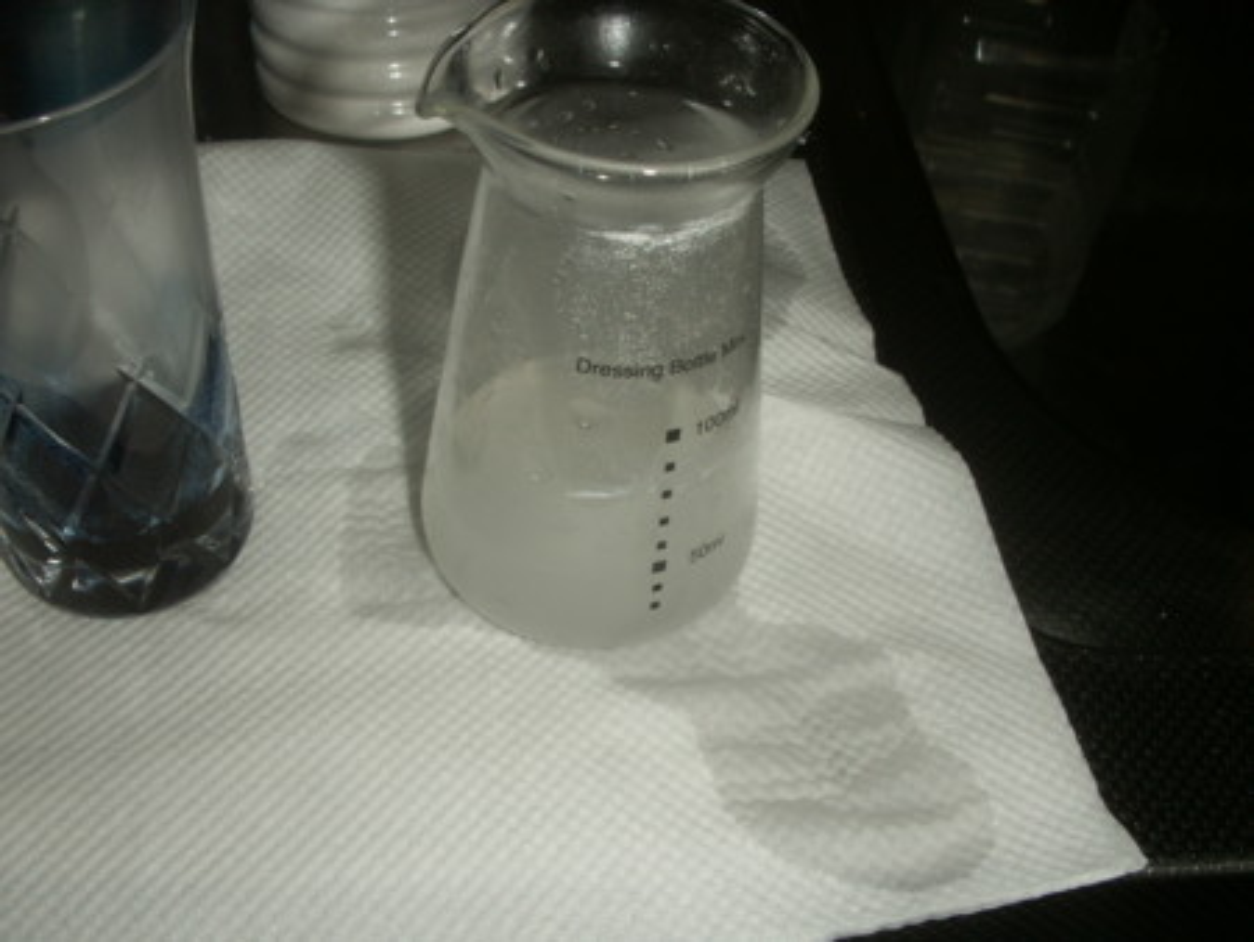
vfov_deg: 38.7
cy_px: 471
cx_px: 627
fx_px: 1341
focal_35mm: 37
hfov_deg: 50.1
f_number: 7.1
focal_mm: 7.7
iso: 50
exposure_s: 1/40
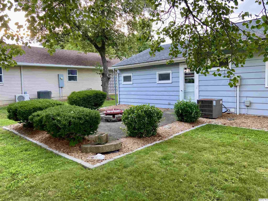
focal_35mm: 26
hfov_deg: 67.3
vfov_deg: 53.1
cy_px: 100
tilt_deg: -5.7
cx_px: 134
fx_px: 201
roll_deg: +0.7
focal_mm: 4.25
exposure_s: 1/121
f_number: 1.8
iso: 100
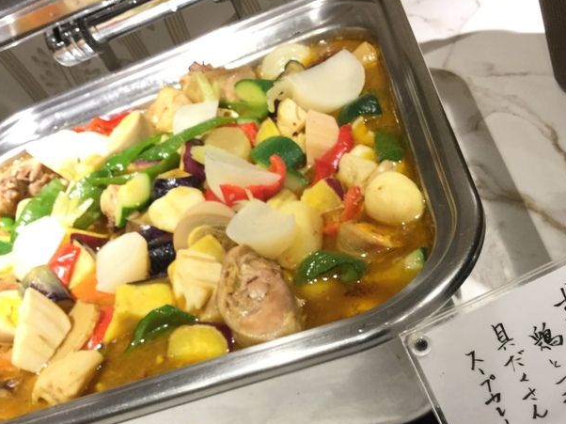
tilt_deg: -39.3
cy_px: 279
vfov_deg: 34.0
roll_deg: +27.8
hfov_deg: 44.8
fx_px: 686
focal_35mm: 42
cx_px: 288
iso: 80
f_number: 2.4
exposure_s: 1/30
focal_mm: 3.3
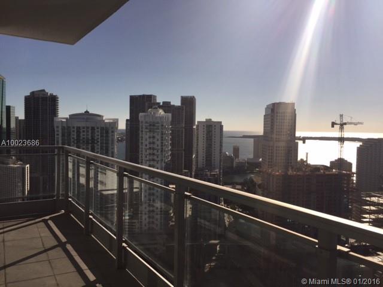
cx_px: 192
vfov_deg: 48.2
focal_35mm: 29
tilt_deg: -4.0
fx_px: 321
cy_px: 144
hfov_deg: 61.7
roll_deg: -0.8
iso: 32
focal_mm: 4.15
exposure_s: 1/5650
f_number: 2.2
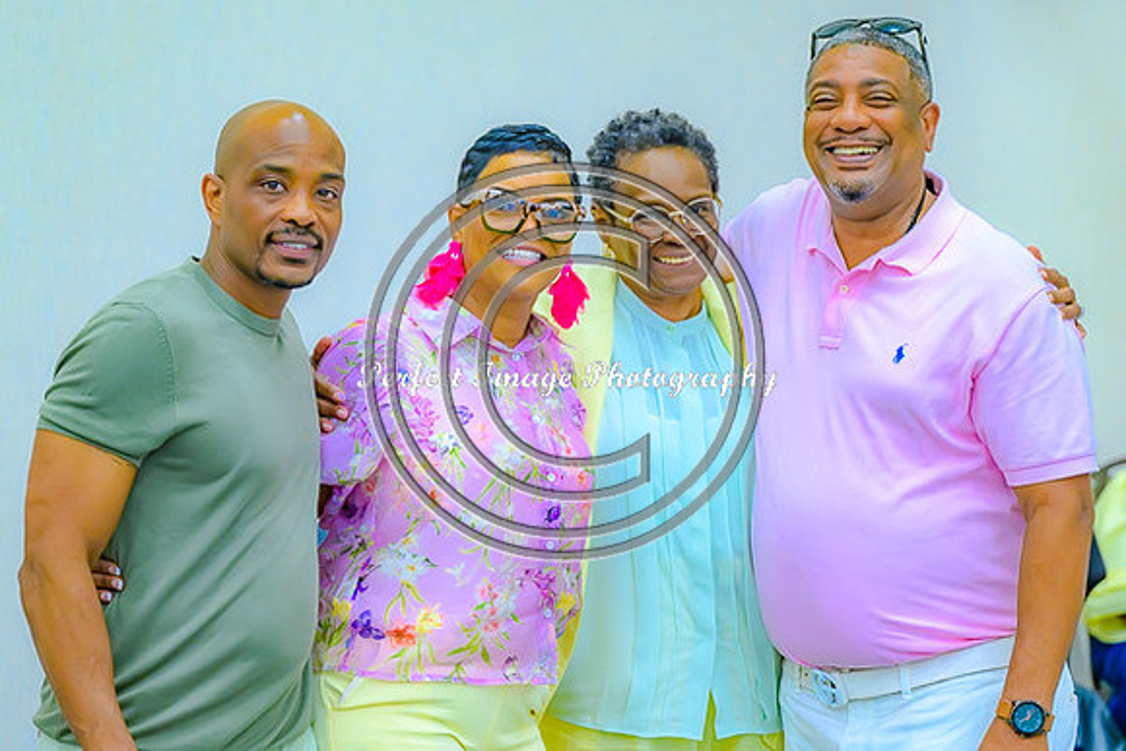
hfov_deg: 17.5
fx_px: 3649
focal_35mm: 117
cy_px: 334
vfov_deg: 11.8
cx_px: 501
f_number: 2.8
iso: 1000
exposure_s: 1/125
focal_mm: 70
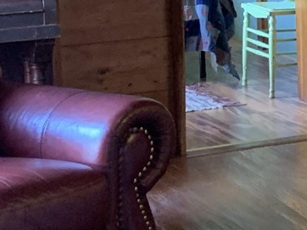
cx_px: 505
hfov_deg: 12.5
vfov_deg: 10.0
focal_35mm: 147
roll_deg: +0.0
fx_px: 1305
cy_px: -4
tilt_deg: -6.6
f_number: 1.8
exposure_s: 1/30
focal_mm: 4.25
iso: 500
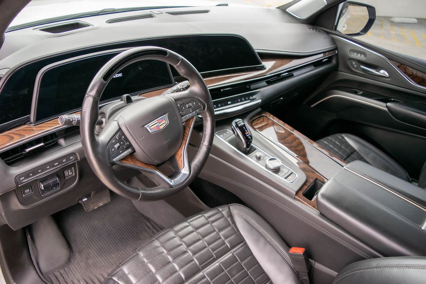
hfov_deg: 67.4
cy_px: 142
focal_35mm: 27
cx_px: 213
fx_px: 320
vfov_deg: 47.9
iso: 1000
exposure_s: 1/500
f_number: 3.5
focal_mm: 18
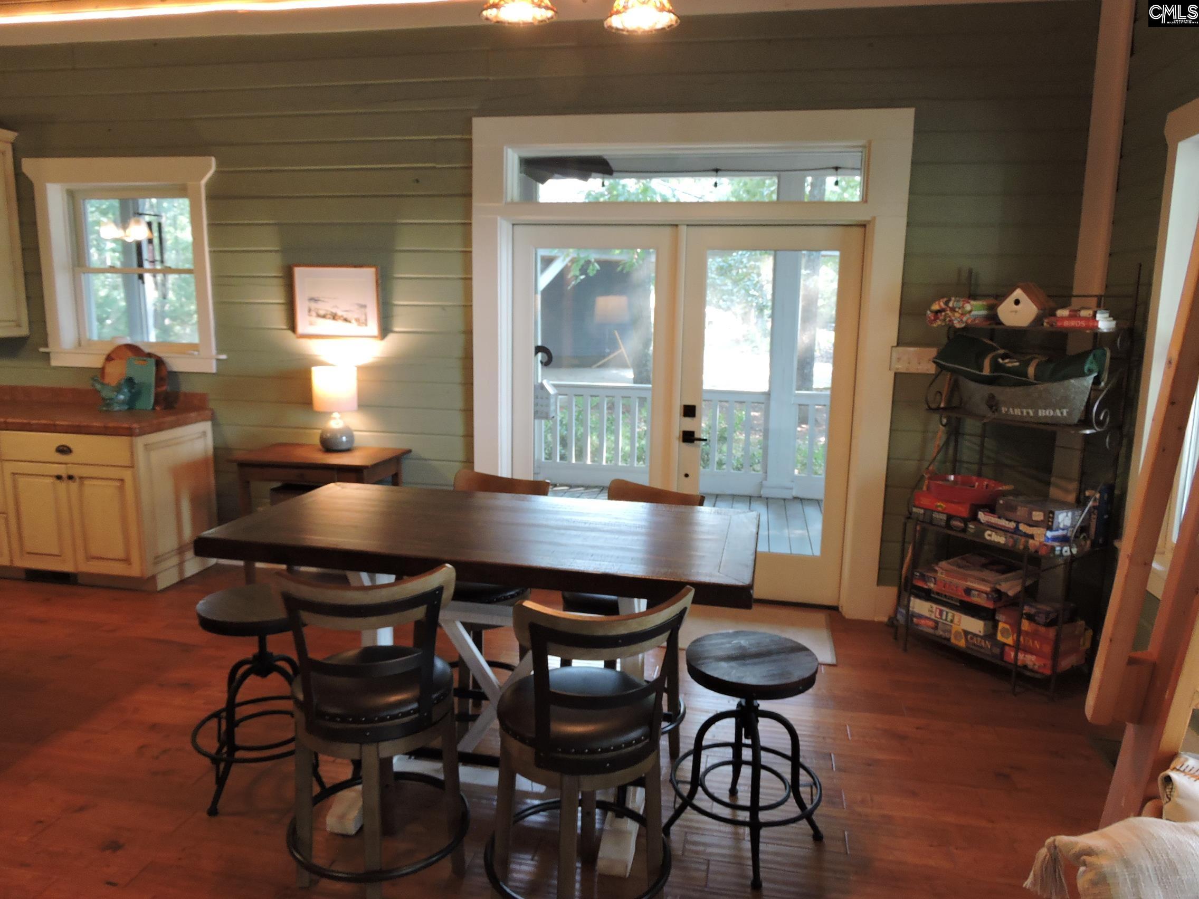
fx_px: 831
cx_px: 600
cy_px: 450
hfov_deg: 71.6
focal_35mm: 24
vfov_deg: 56.8
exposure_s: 1/30
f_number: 3.3
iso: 360
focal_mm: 4.3
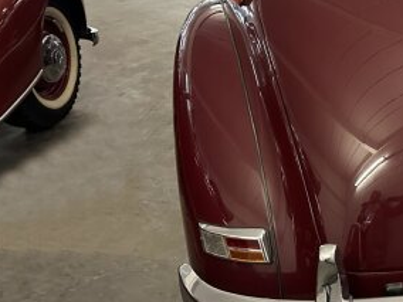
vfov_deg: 26.9
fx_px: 629
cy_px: 109
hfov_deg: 31.5
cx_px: 446
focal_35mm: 54
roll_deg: -1.6
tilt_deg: -23.6
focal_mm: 6.86
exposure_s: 1/50
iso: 800
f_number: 1.78
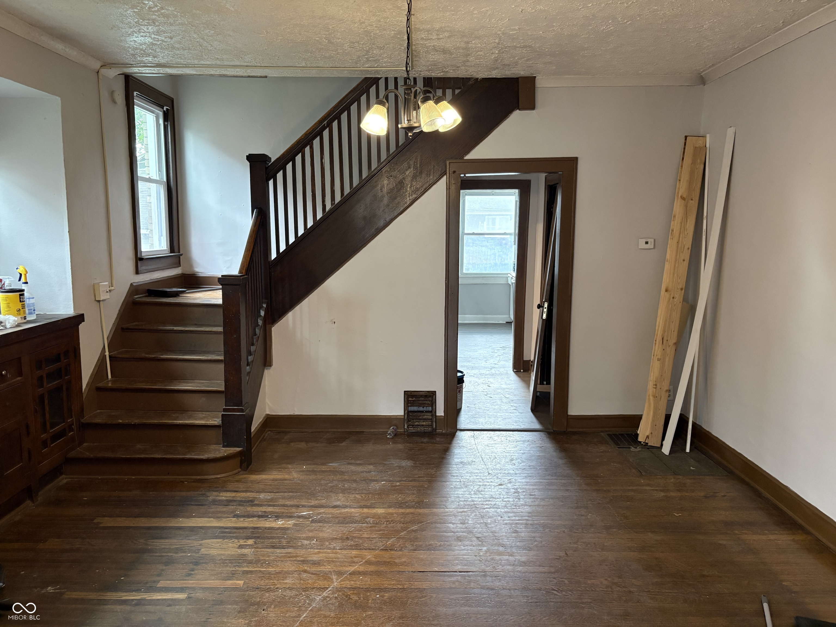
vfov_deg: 53.1
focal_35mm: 26
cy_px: 314
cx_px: 418
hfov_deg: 67.3
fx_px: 628
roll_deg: -0.1
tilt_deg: -9.2
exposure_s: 1/60
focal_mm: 5.96
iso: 250
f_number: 1.6
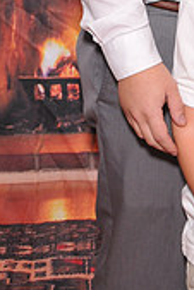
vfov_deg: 12.7
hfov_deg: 8.7
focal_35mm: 154
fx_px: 1242
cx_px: 301
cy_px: -124
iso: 400
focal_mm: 30
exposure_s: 1/125
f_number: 5.6
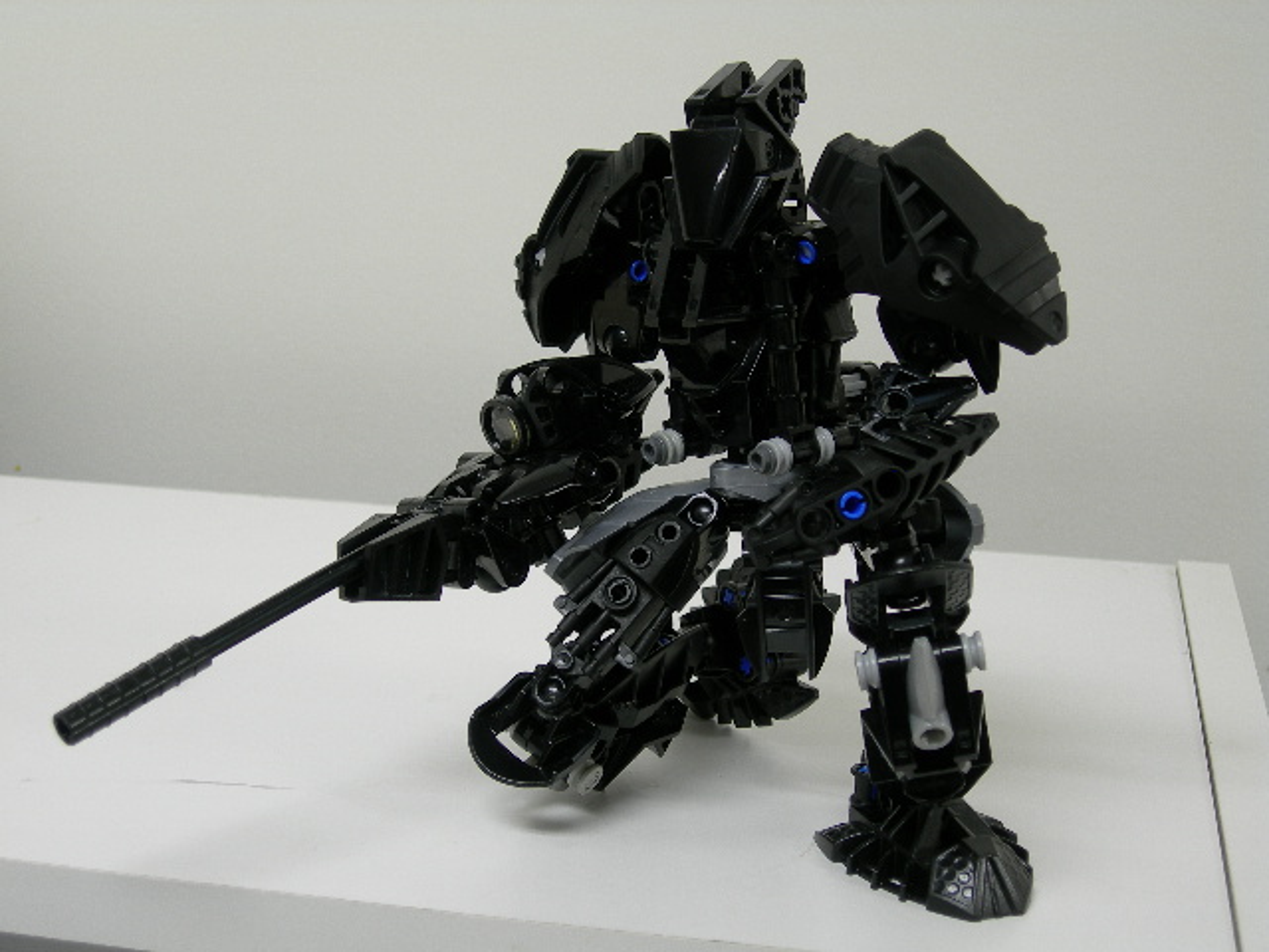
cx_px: 634
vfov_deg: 24.0
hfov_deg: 31.7
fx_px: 2236
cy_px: 476
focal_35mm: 61
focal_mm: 12.7
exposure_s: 1/4.3
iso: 50
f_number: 3.5
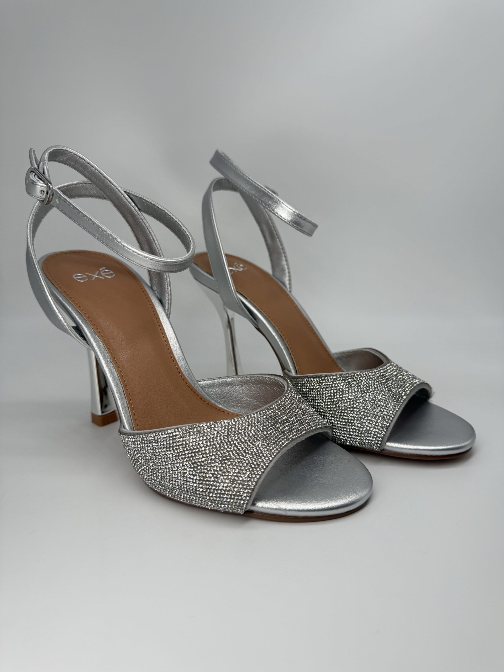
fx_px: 466
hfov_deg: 56.8
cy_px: 336
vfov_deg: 71.6
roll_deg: -1.4
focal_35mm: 24
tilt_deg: -14.5
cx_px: 252
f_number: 1.78
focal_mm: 6.76
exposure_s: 1/1585
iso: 80
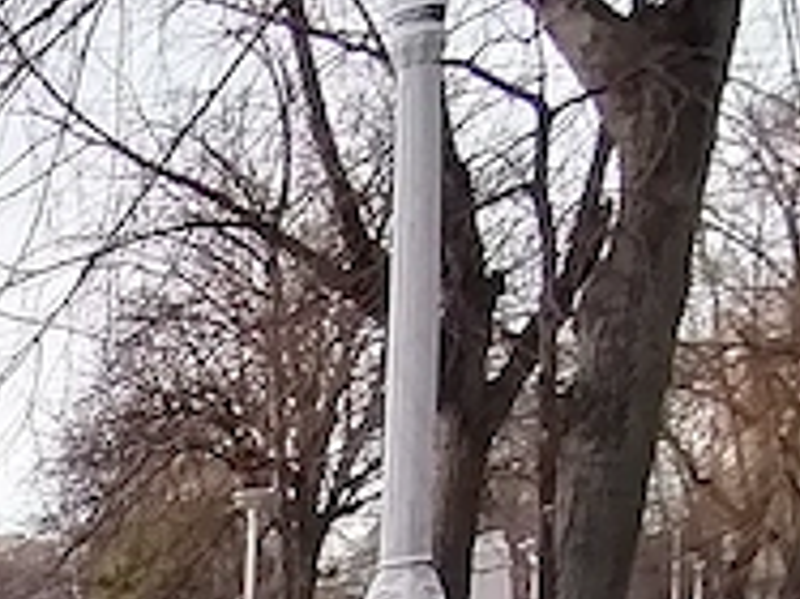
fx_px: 2102
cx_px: -864
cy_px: 1468
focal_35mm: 91
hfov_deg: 16.0
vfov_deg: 12.5
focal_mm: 2.7
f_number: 2.4
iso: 50
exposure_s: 1/100
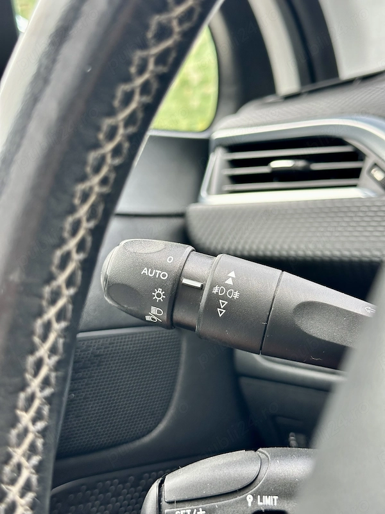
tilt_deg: -7.4
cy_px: 257
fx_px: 712
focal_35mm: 48
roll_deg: +3.7
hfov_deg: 30.3
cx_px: 192
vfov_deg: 39.7
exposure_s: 1/152
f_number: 1.78
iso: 80
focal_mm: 6.86
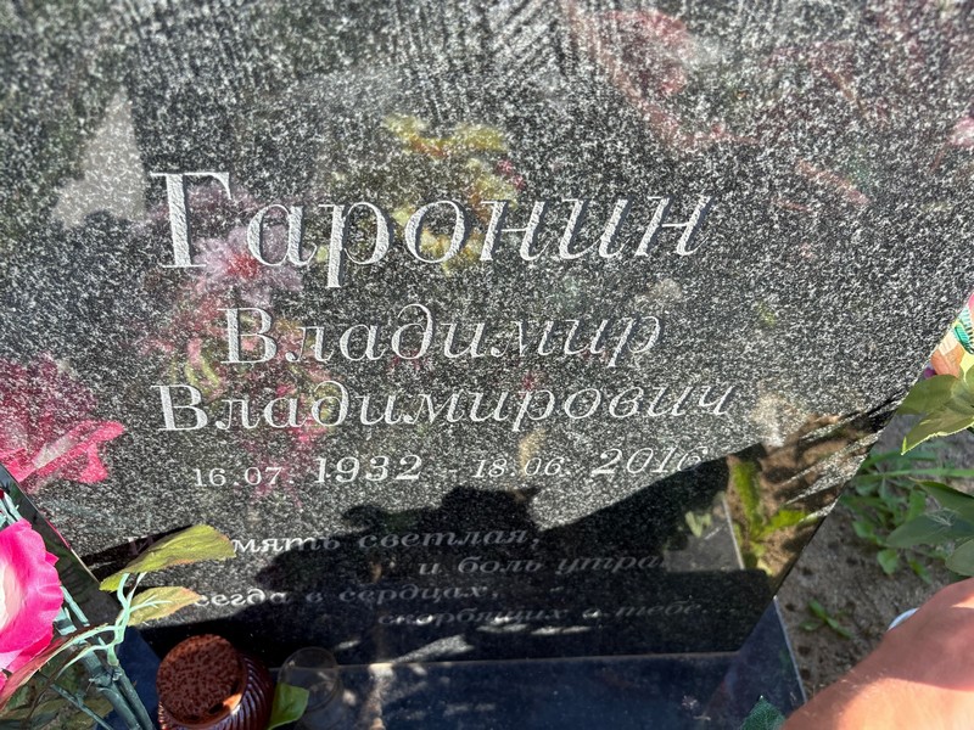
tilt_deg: -48.4
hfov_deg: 67.3
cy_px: 365
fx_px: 732
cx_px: 487
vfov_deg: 53.1
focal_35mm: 26
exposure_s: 1/568
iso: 50
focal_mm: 5.96
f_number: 1.6
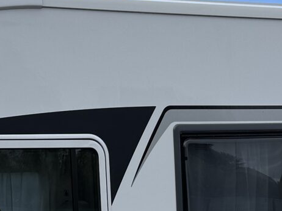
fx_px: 1083
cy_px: 315
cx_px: 73
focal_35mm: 133
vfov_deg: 10.7
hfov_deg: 14.8
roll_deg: -0.2
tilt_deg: -0.8
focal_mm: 6.76
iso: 80
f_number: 1.78
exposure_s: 1/3597
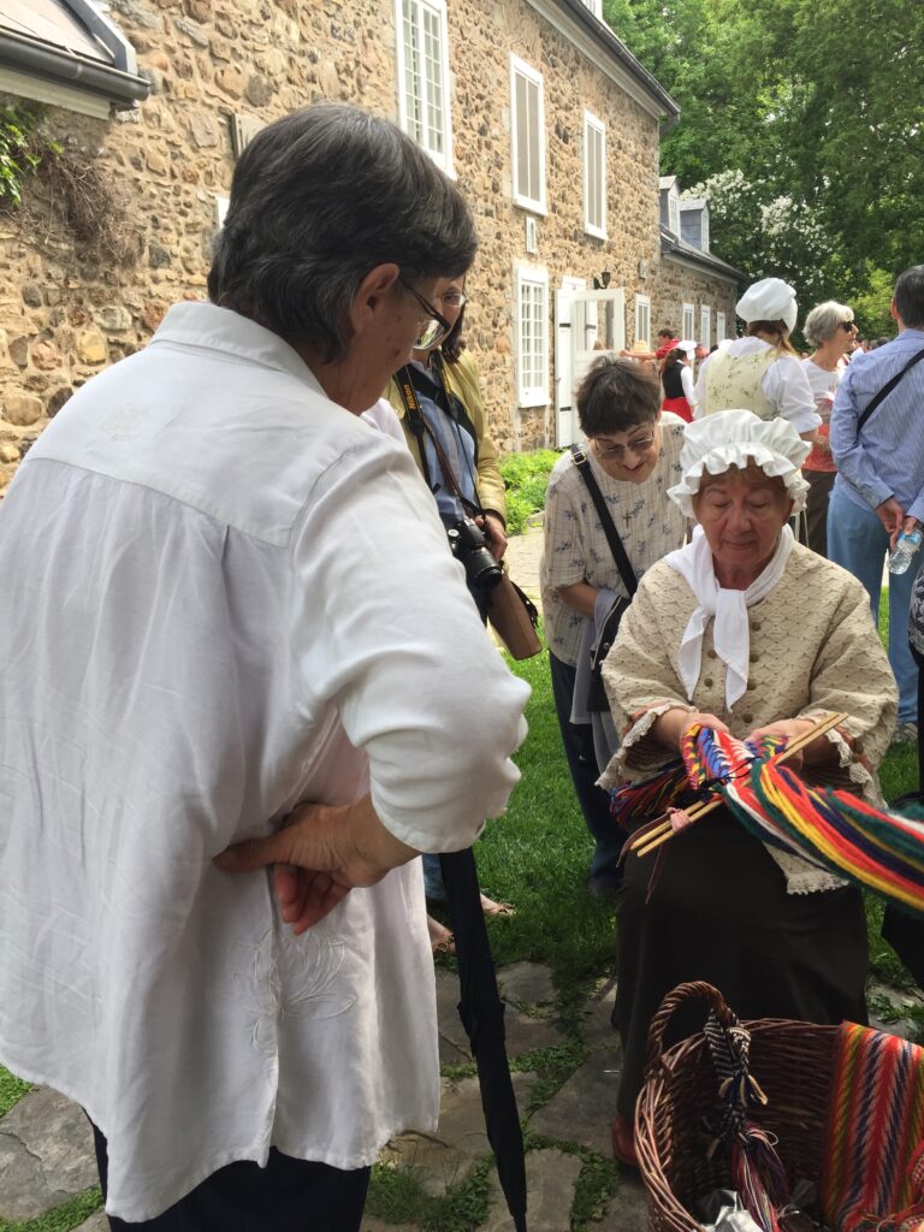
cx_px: 462
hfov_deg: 48.2
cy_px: 616
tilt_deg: -10.6
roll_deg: +2.3
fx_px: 1032
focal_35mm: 29
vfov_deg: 61.7
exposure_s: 1/430
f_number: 2.2
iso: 32
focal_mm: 4.15
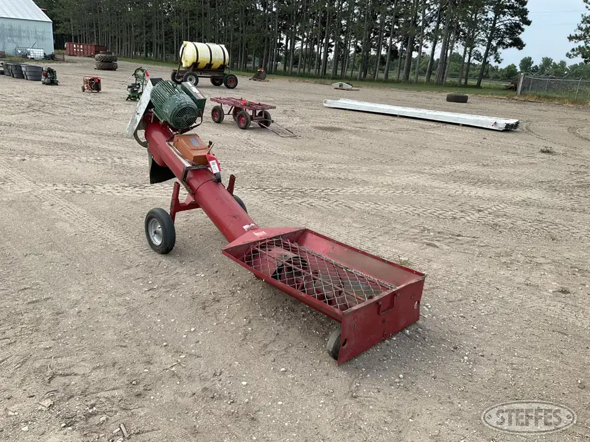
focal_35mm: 29
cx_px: 295
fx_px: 494
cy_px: 221
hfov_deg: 61.7
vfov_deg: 48.2
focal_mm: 3
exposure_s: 1/524
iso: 25
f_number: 1.8
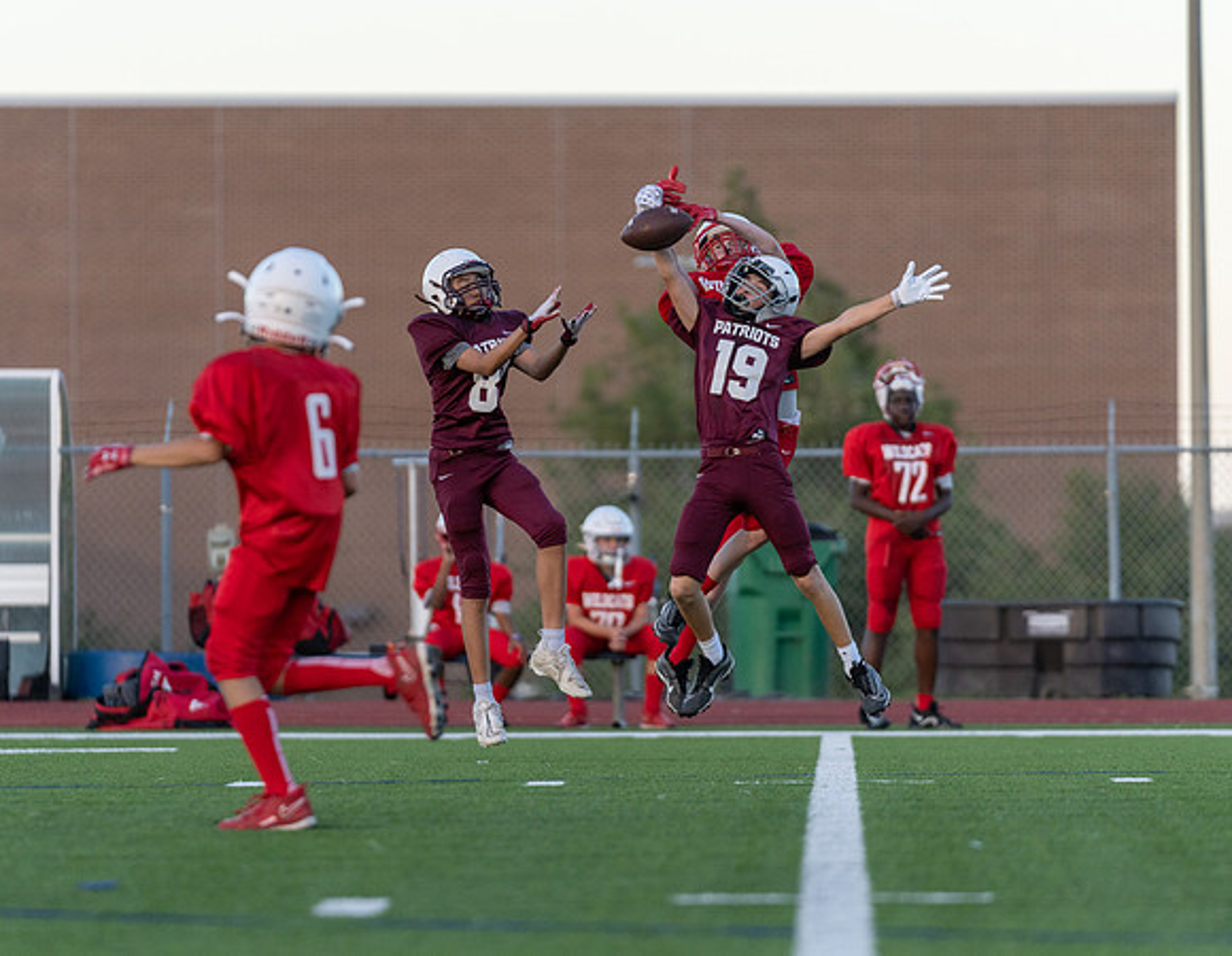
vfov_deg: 5.1
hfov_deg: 6.6
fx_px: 10649
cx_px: 603
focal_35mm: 295
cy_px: 516
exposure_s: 1/1250
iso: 400
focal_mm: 200
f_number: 2.8
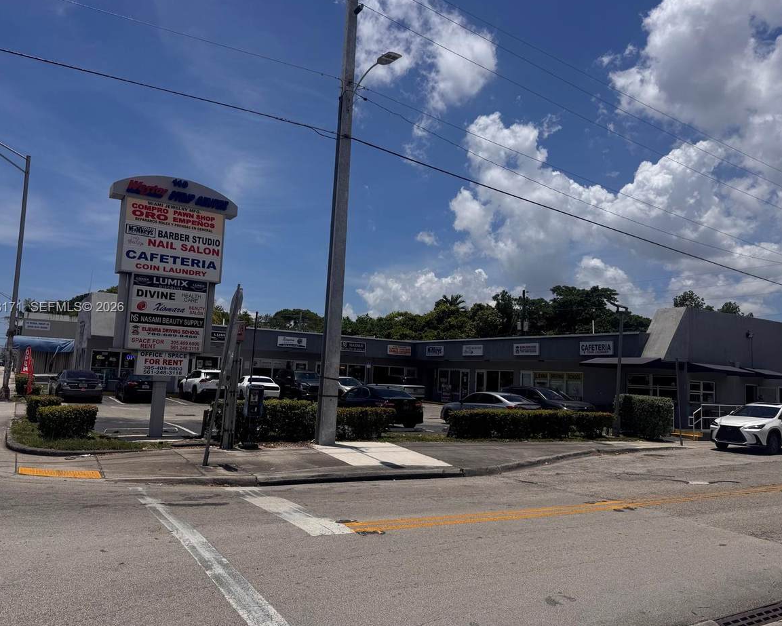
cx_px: 389
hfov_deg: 66.0
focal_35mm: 26
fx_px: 602
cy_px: 308
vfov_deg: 54.9
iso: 80
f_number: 1.78
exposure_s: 1/12346
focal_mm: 6.76
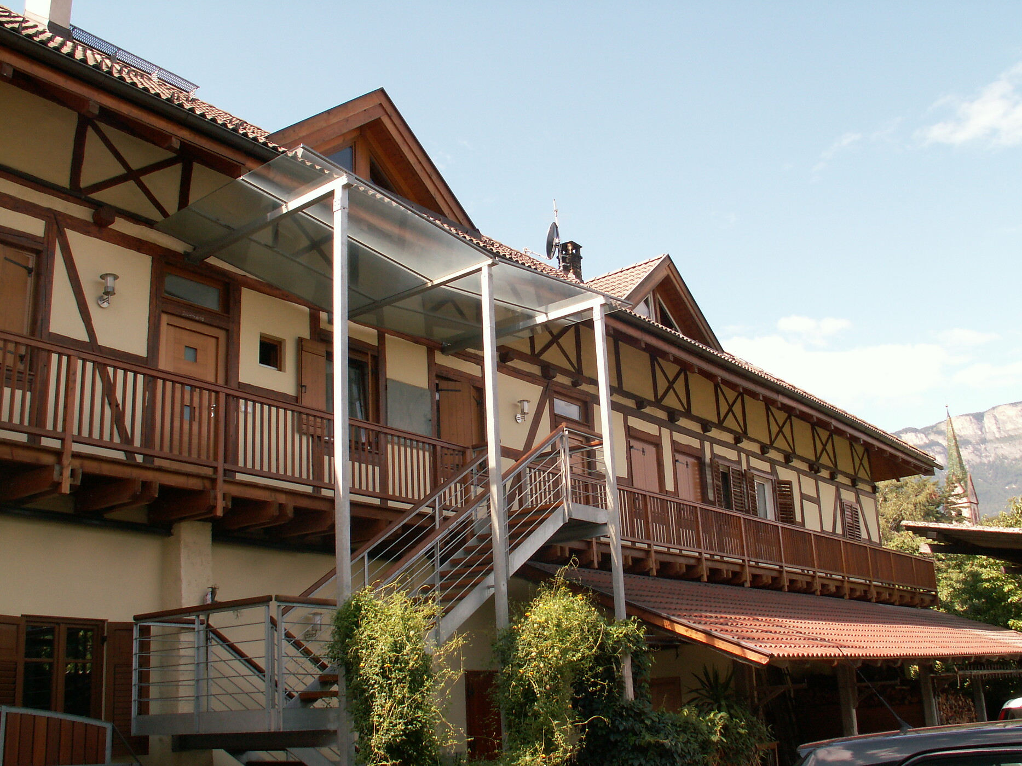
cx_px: 508
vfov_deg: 39.7
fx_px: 1063
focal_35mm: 36
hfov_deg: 51.4
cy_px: 390
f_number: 5
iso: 50
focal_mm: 5.86
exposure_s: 1/100
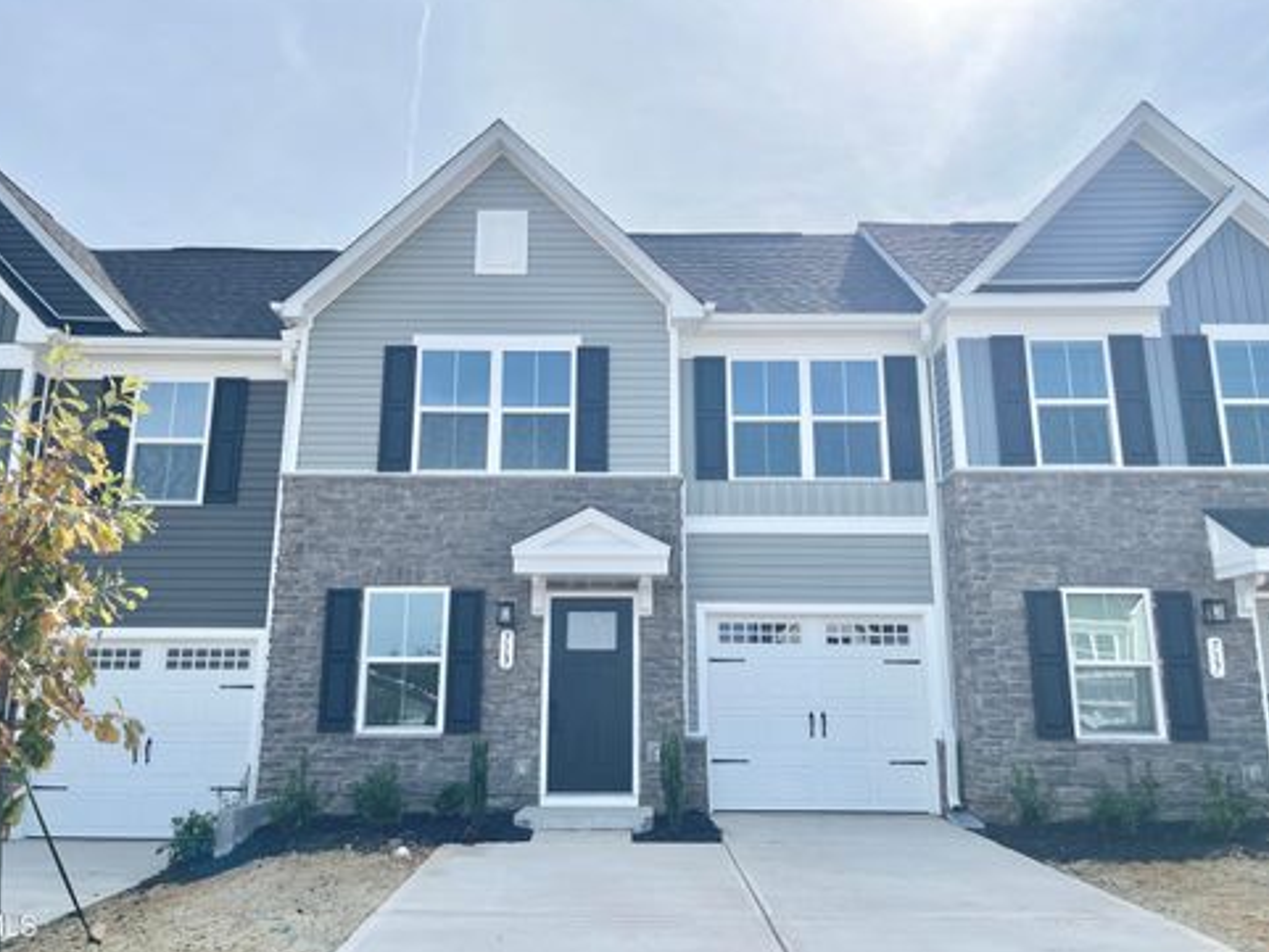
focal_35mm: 26
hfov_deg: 67.3
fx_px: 953
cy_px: 476
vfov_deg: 53.1
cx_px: 617
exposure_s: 1/3663
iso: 32
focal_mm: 5.1
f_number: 1.6
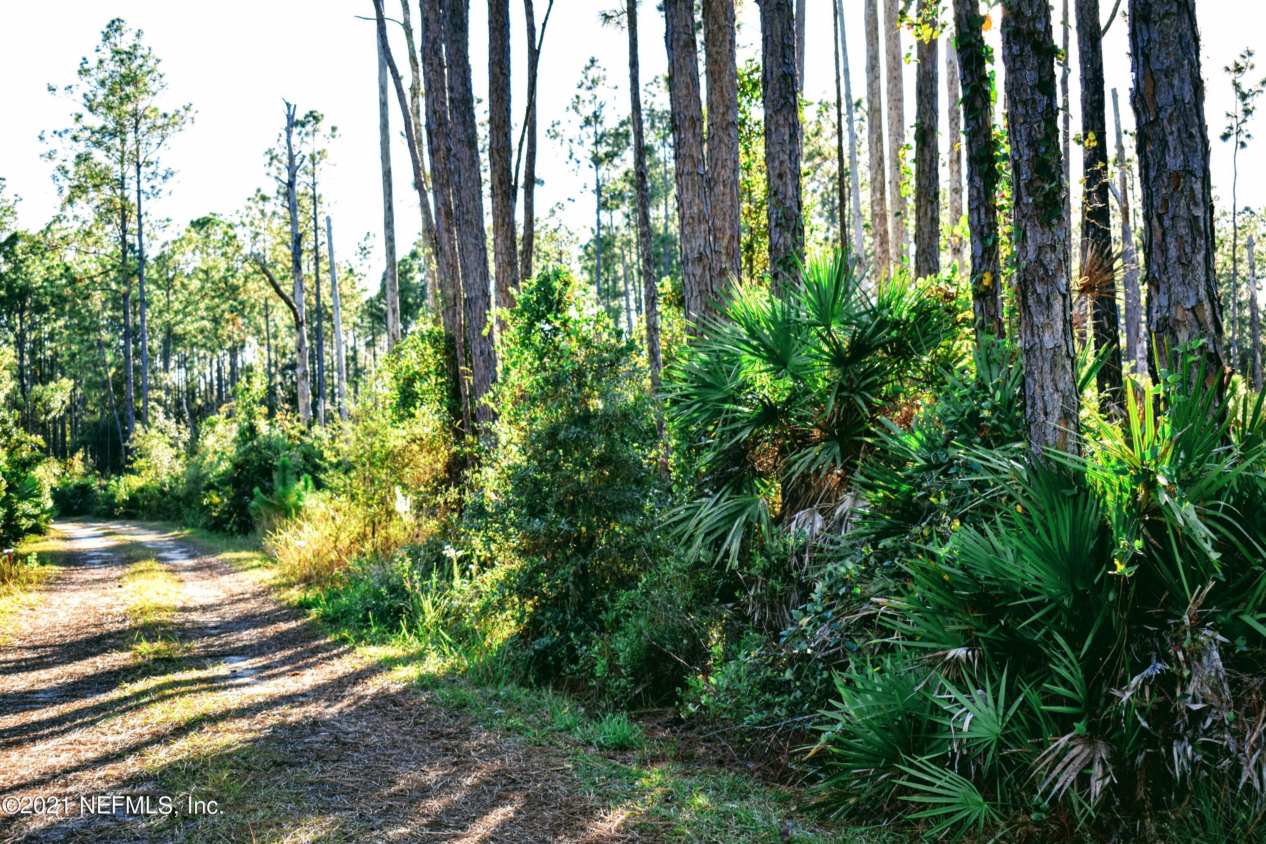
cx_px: 633
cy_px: 422
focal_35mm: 48
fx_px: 1688
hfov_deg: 41.1
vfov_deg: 28.1
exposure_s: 1/200
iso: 160
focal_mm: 32
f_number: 5
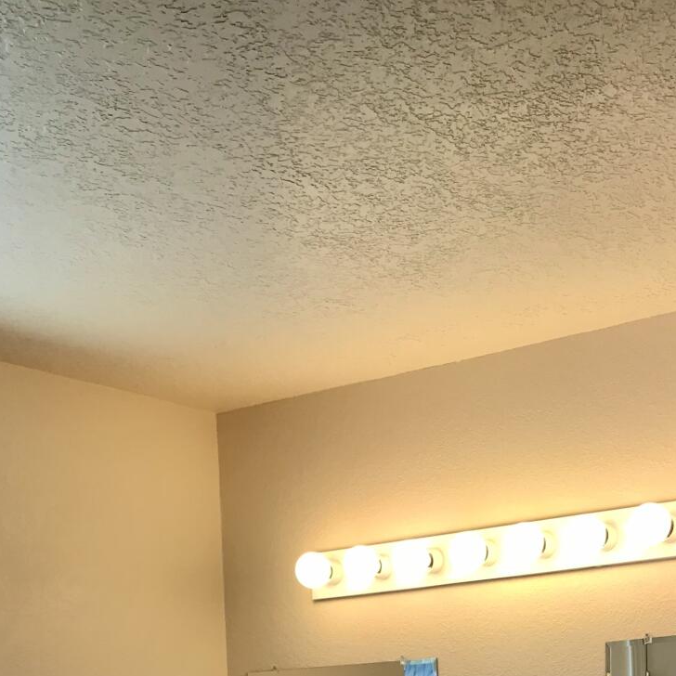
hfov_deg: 25.2
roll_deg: +2.6
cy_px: 928
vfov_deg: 22.2
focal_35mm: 68
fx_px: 1502
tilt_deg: -5.4
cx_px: 454
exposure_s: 1/120
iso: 25
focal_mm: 3.99
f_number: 1.8
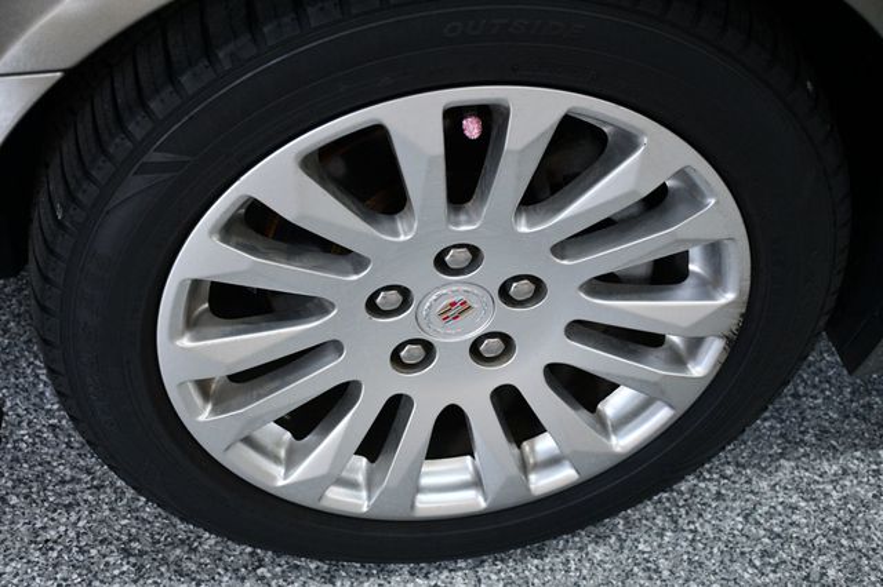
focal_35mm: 57
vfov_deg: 23.8
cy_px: 294
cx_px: 442
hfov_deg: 35.1
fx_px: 1397
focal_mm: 38
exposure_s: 1/125
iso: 1400
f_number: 4.2
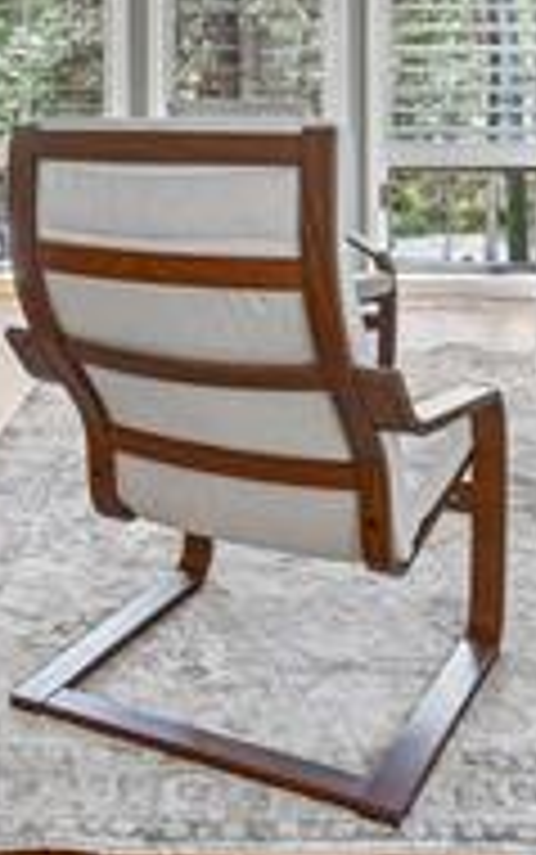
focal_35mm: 48
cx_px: 230
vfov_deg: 38.6
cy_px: 68
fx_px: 1120
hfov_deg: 26.9
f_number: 10
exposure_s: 1/8
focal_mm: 14
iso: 400
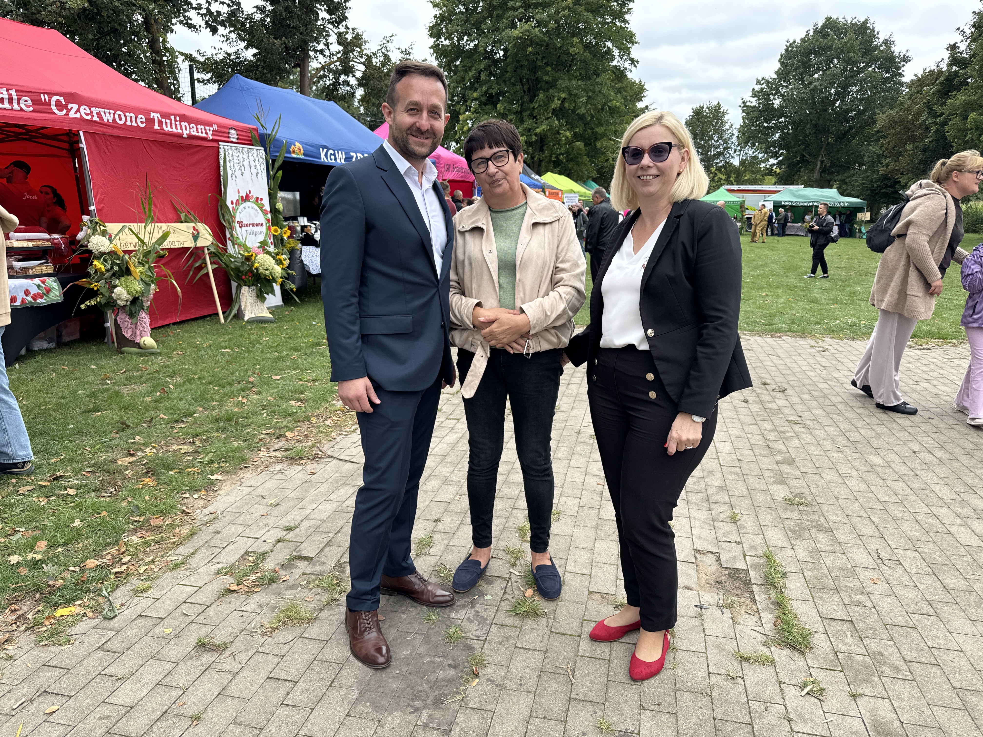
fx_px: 682
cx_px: 492
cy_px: 368
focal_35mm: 24
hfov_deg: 71.6
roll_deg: +0.4
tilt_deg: -12.7
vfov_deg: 56.8
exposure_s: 1/1311
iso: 80
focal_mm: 6.76
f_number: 1.78
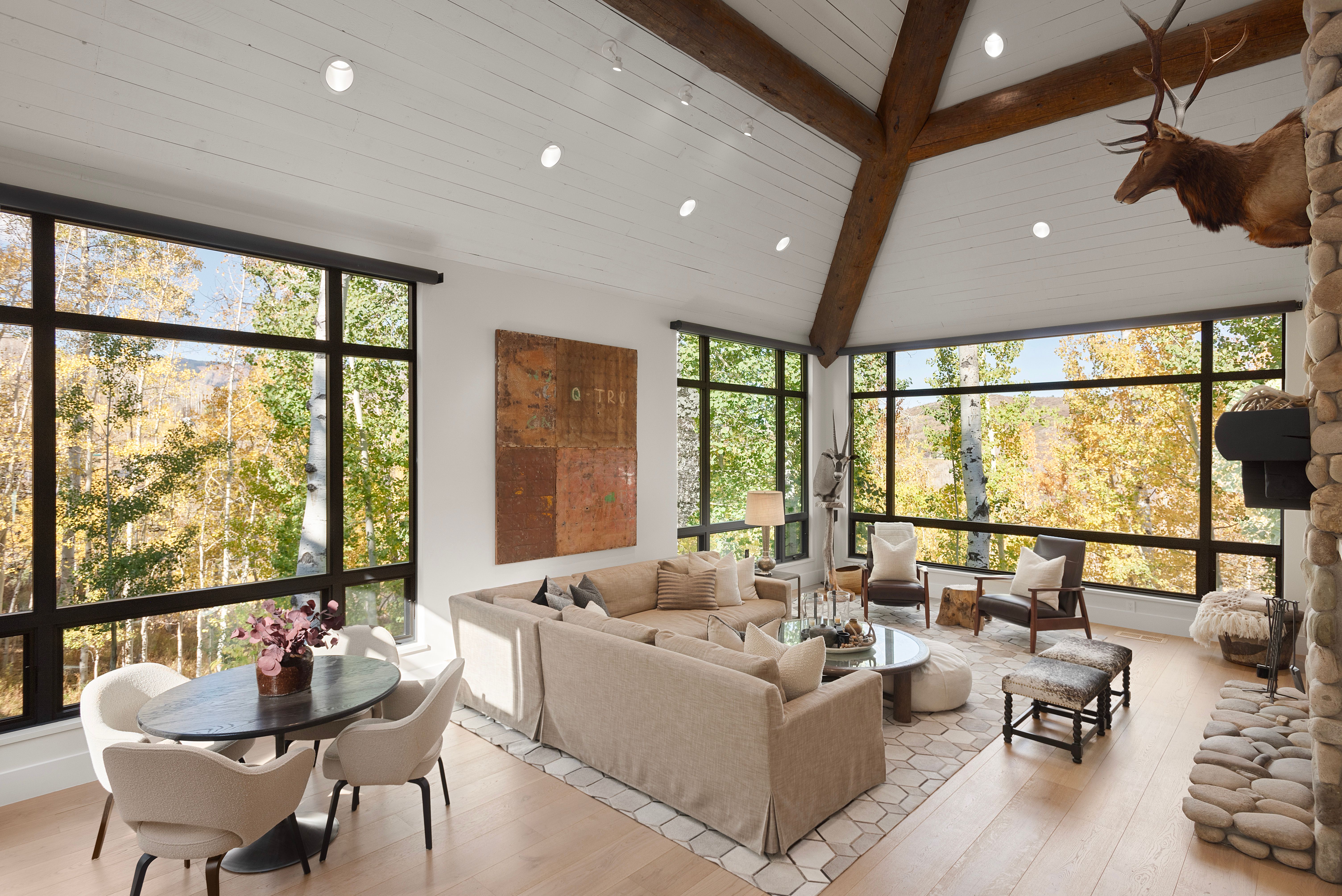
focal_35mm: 19
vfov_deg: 64.6
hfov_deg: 86.9
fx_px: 709
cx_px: 671
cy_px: 448
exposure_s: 1/8
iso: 320
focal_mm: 19
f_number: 7.1
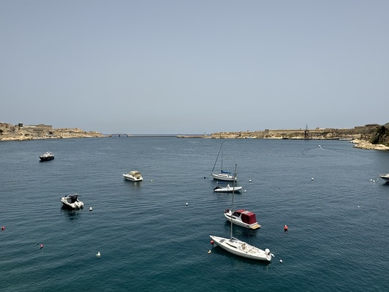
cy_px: 139
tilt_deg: -0.2
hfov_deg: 67.3
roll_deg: -1.8
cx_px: 196
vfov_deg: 53.1
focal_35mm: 26
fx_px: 292
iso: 50
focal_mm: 2.22
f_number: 2.2
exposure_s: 1/3390
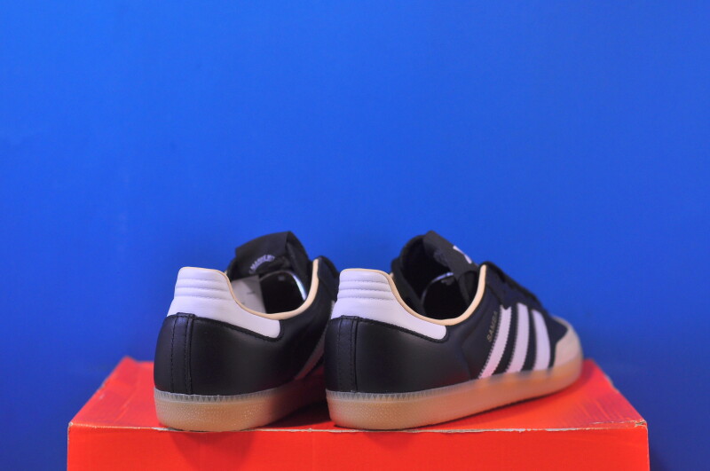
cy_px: 236
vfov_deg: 18.1
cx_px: 355
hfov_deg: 27.0
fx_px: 1477
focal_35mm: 75
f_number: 2.8
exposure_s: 1/320
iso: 250
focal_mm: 50
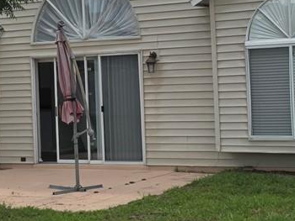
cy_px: 82
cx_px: 158
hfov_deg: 18.7
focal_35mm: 105
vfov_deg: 14.1
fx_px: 895
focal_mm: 6.3
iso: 80
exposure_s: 1/3972
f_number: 1.7
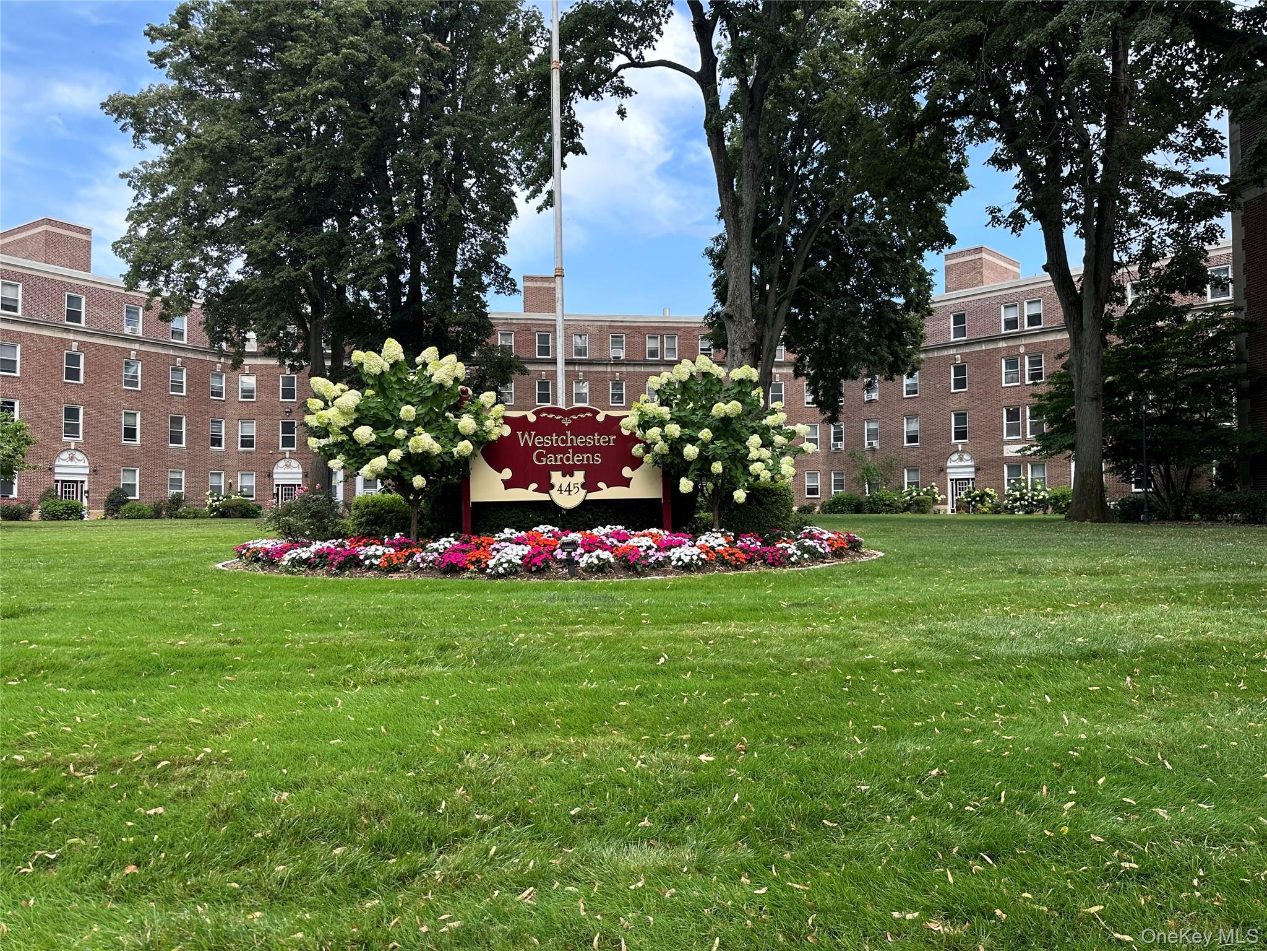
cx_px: 634
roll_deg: +0.1
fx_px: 878
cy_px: 476
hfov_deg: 71.6
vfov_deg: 56.8
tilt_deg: +1.9
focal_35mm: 24
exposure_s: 1/521
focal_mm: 6.86
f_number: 1.78
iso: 80
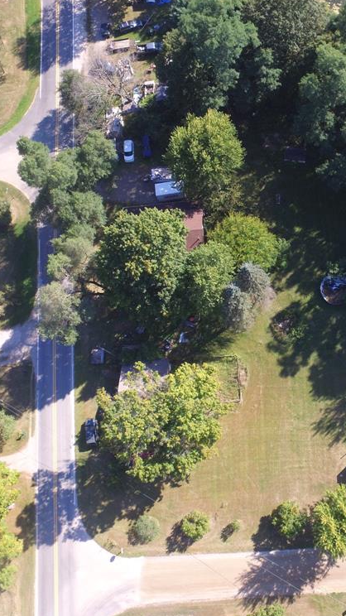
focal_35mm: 30
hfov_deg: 37.6
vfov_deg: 64.3
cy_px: 307
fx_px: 490
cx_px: 273
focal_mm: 3.61
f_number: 2.8
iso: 100
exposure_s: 1/366
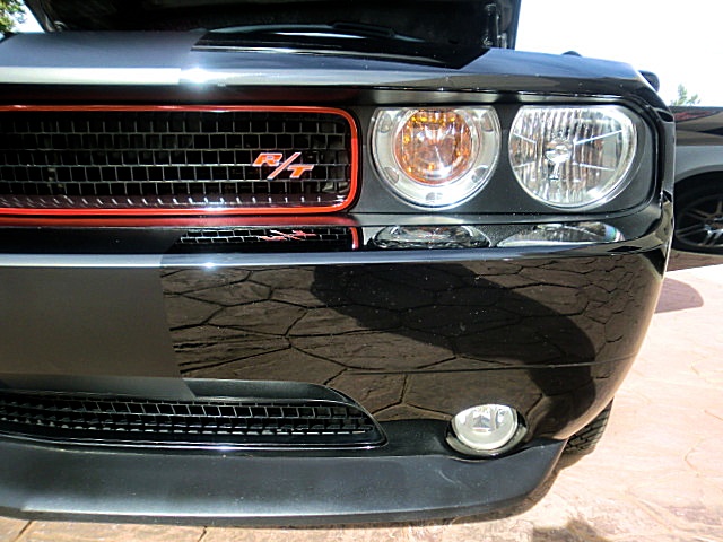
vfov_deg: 53.1
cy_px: 271
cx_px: 362
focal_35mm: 26
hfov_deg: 67.3
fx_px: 543
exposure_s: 1/320
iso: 64
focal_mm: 4.65
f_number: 2.6
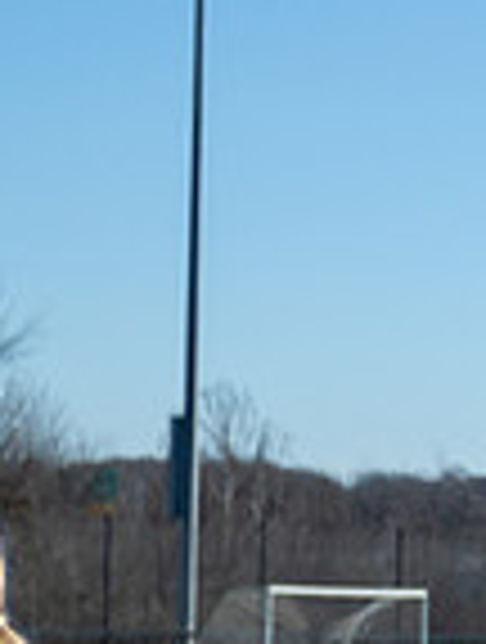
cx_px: -1096
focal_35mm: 222
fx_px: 4137
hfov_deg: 6.1
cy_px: 658
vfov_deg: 8.8
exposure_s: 1/5000
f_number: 4.2
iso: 400
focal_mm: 40
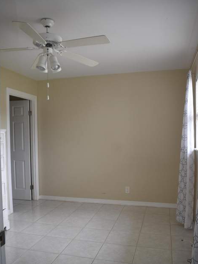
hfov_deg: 46.8
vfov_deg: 59.7
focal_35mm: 30
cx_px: 101
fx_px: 229
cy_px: 151
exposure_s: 1/60
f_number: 5
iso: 320
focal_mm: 18
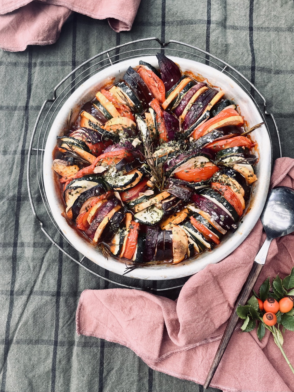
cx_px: 147
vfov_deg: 67.3
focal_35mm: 26
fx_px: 295
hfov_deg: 53.0
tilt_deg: -83.0
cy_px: 196
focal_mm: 4.2
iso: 32
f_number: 1.6
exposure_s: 1/163
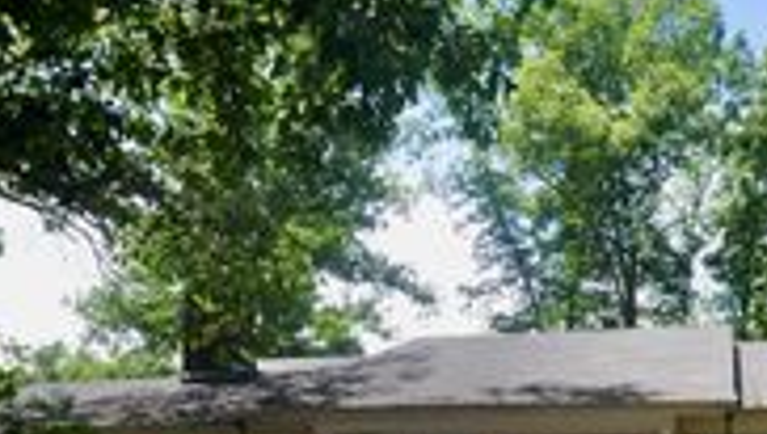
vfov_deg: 26.9
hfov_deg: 46.2
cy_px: 388
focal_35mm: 43
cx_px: 539
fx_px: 876
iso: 200
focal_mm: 10
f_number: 7.1
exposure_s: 1/200
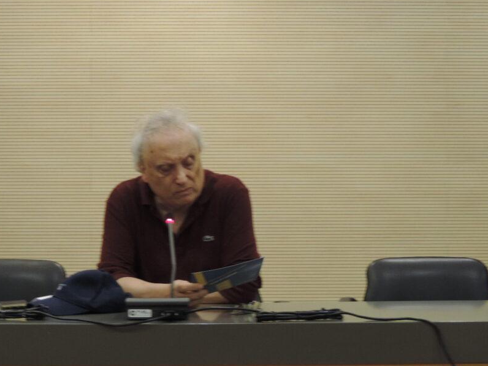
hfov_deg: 21.8
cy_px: 197
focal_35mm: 90
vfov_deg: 16.4
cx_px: 218
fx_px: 1269
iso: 400
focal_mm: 12.4
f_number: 3.9
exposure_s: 1/25
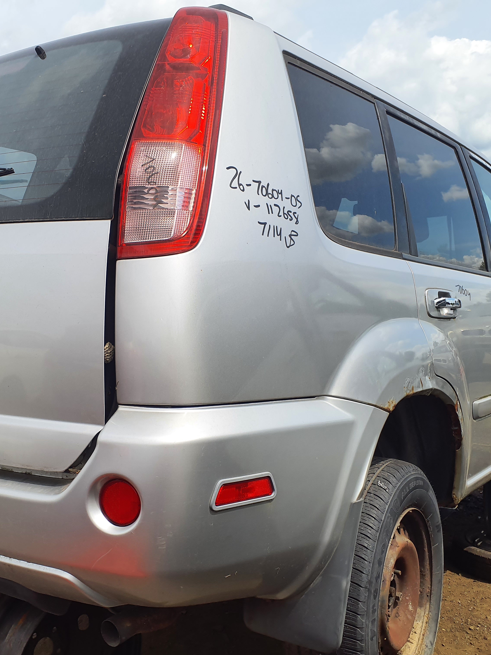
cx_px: 180
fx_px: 700
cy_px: 330
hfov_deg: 38.4
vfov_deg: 50.1
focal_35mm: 37
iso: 40
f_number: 1.9
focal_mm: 3.58
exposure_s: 1/1808
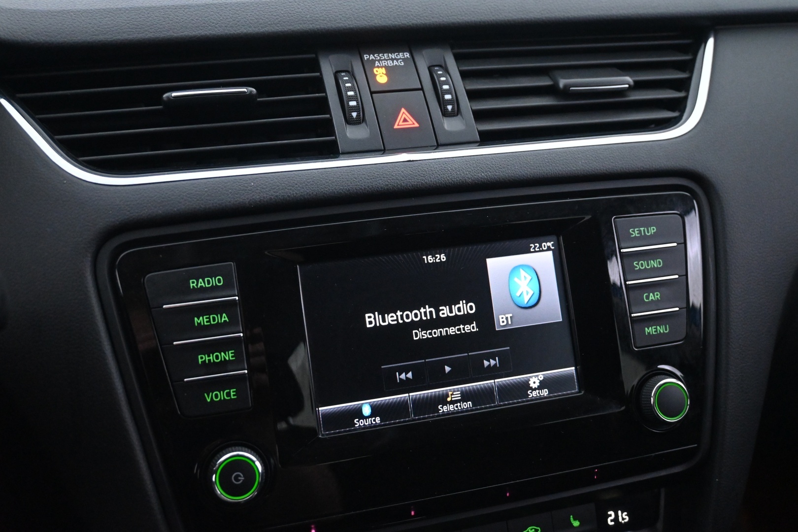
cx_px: 399
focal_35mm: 38
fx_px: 831
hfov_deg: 51.3
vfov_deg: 35.5
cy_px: 266
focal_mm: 25
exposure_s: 1/40
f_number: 4.2
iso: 5000
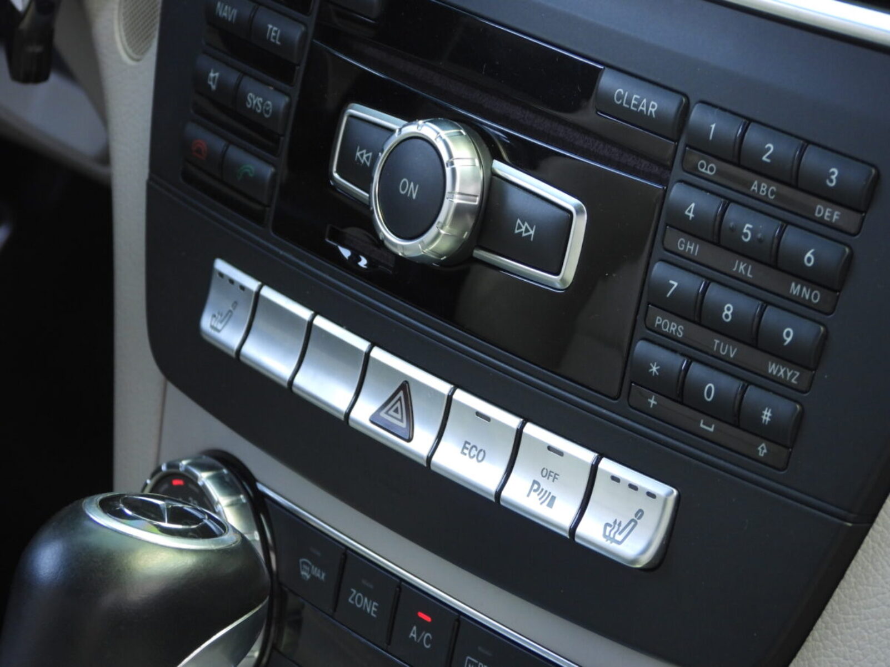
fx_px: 3729
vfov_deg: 10.2
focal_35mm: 145
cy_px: 334
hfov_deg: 13.6
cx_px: 445
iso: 250
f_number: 4
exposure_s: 1/60
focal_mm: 26.1
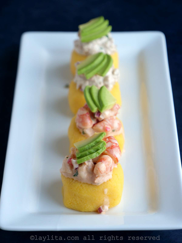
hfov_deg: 12.3
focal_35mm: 120
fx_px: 841
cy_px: 122
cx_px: 91
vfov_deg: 16.4
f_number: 4.5
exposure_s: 1/125
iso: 250
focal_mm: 60
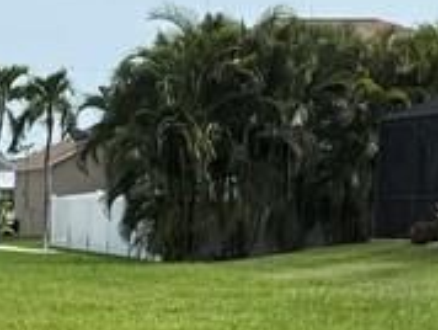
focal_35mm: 138
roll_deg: -0.1
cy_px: 438
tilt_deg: -8.2
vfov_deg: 10.5
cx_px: -298
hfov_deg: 13.2
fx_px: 1748
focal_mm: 6.76
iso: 80
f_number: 1.78
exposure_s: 1/4673
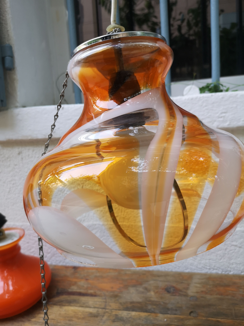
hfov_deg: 51.4
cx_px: 122
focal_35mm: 27
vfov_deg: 65.3
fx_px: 254
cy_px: 163
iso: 64
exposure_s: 1/120
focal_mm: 5.58
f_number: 1.8
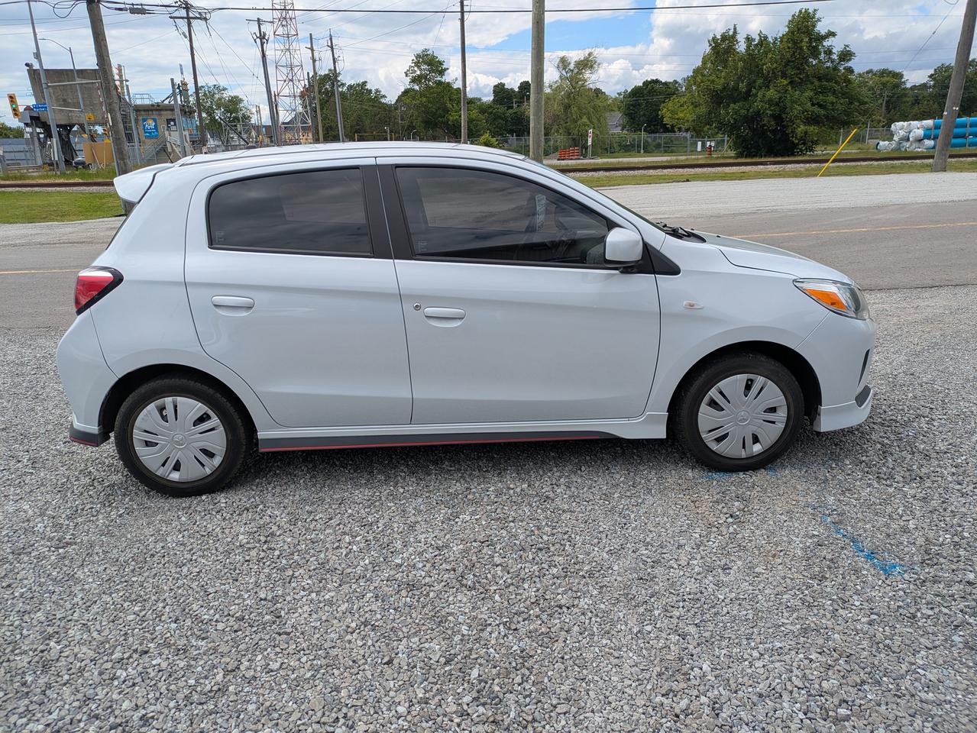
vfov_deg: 54.9
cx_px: 488
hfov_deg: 69.4
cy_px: 366
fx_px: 706
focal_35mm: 25
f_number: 1.89
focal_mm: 5.43
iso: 44
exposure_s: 1/2370
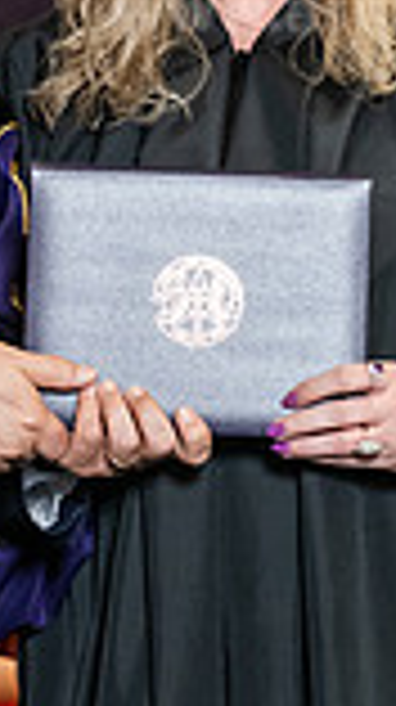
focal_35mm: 240
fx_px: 4492
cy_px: 106
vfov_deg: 9.0
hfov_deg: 5.0
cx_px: -90
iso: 2500
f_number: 5
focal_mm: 62
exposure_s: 1/200
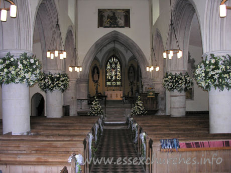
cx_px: 116
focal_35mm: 35
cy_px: 86
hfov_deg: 52.6
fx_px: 234
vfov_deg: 40.7
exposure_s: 1/60.1
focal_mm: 8.9
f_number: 2.8
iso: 122
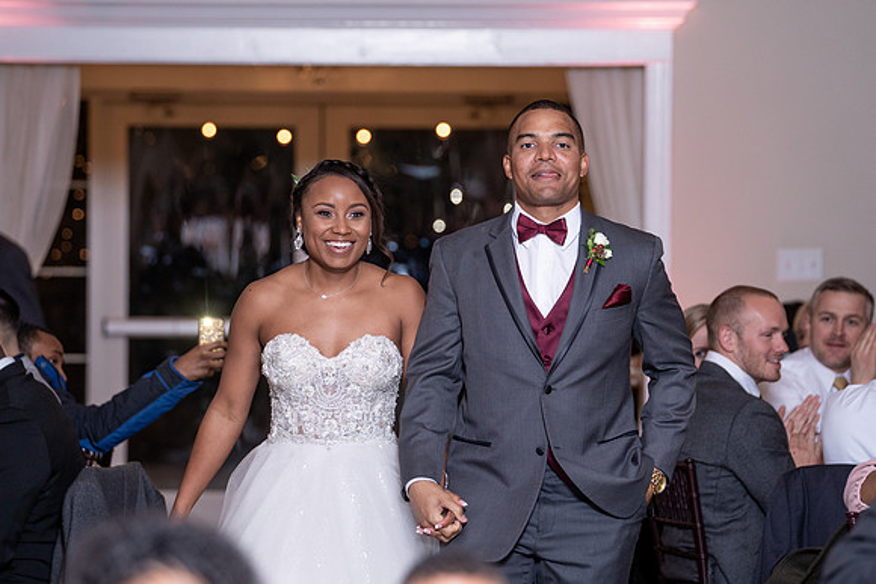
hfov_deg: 10.9
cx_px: 436
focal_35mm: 189
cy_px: 253
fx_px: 4600
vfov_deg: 7.3
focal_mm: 159
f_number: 4
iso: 800
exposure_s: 1/200
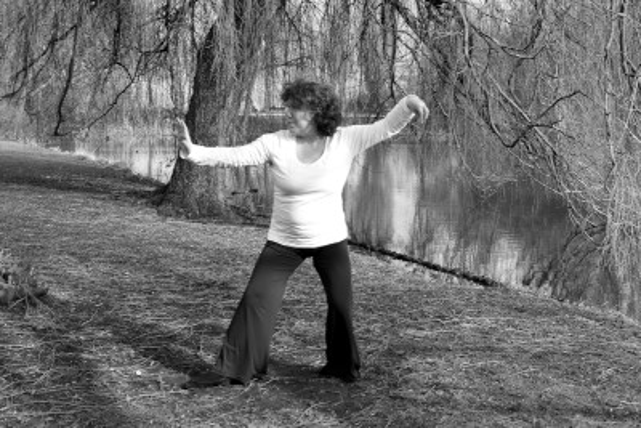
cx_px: 320
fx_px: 935
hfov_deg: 37.8
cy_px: 214
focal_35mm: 52
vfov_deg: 25.8
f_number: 6.3
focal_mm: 35
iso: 100
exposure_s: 1/160
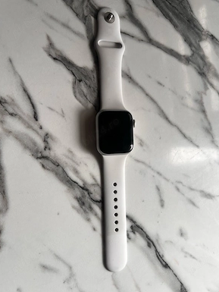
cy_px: 146
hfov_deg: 51.4
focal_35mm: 27
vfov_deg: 65.3
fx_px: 228
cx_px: 110
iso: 50
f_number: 1.5
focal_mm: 5.7
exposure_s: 1/380
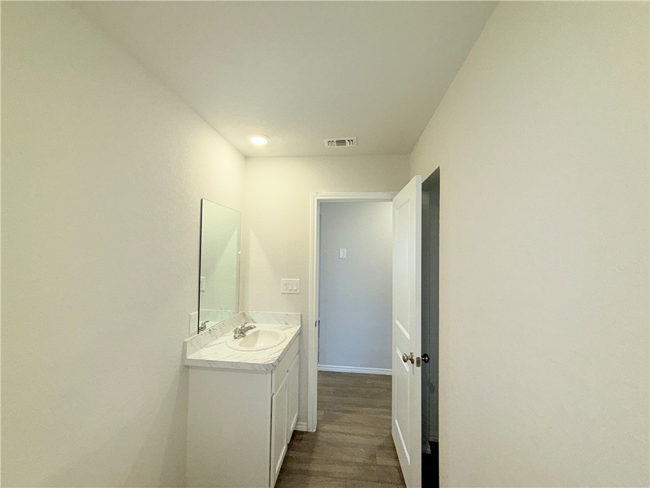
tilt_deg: +2.0
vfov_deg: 85.7
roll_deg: -1.6
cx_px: 325
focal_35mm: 14
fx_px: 263
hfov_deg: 102.1
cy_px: 244
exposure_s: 1/122
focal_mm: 2.22
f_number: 2.2
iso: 80
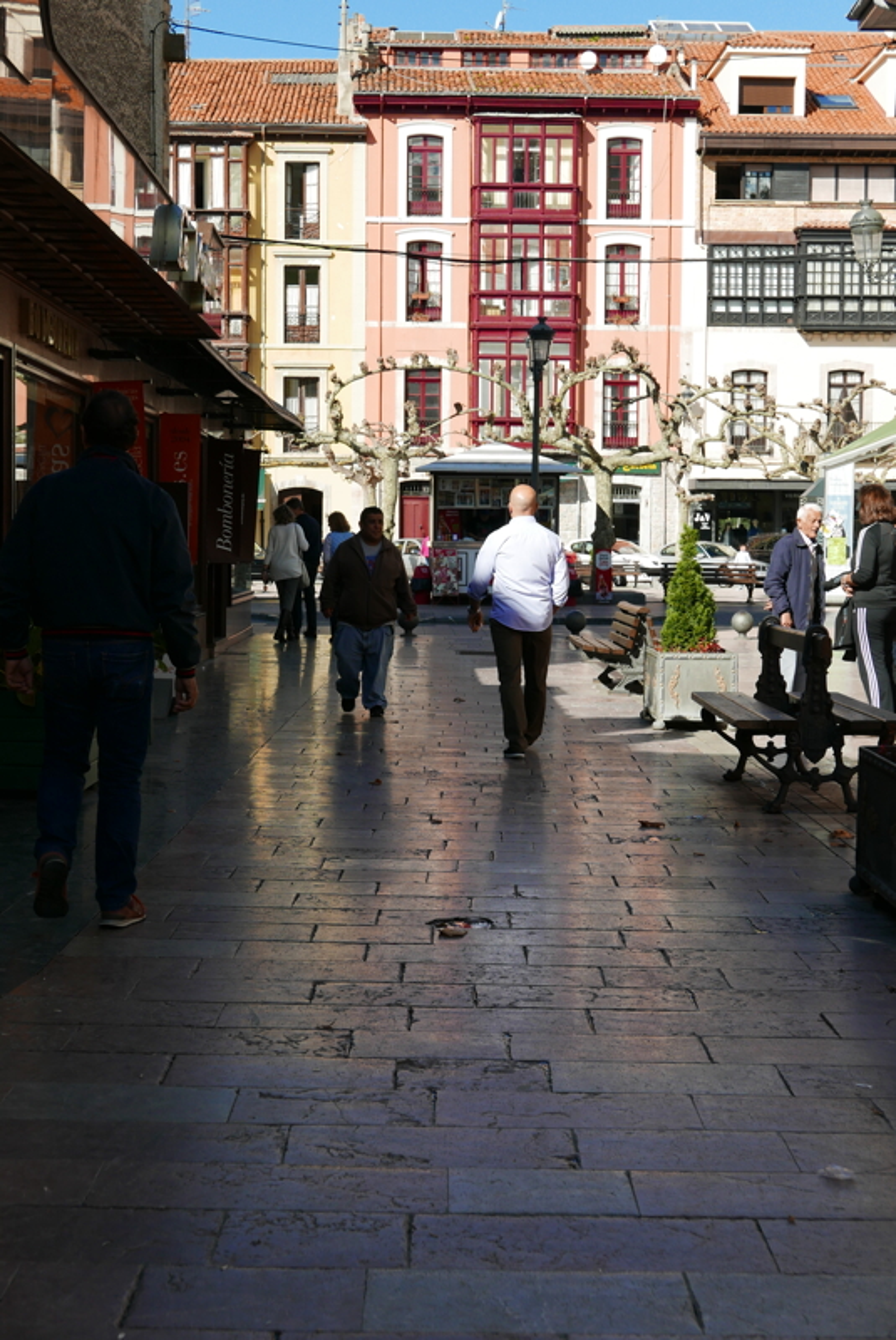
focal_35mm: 60
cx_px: 448
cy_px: 670
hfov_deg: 22.7
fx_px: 2235
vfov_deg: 33.4
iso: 200
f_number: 5.6
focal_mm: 27.2
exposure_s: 1/500
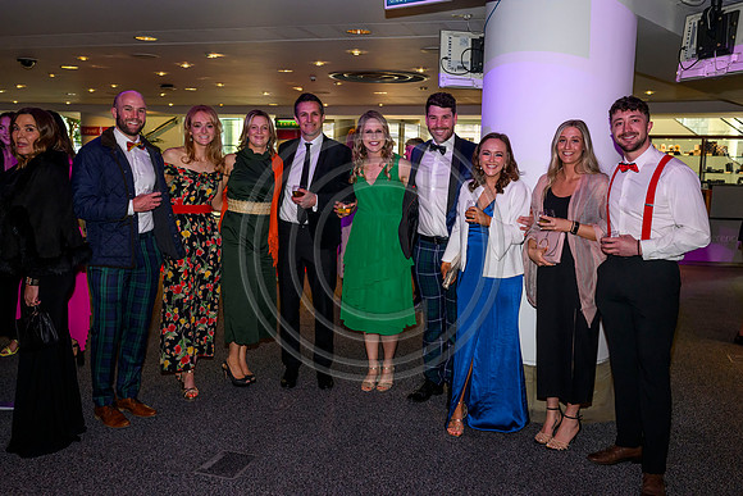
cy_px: 248
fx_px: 722
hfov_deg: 54.4
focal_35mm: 35
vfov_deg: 37.9
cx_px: 372
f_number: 5.6
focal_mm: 35
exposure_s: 1/160
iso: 2500
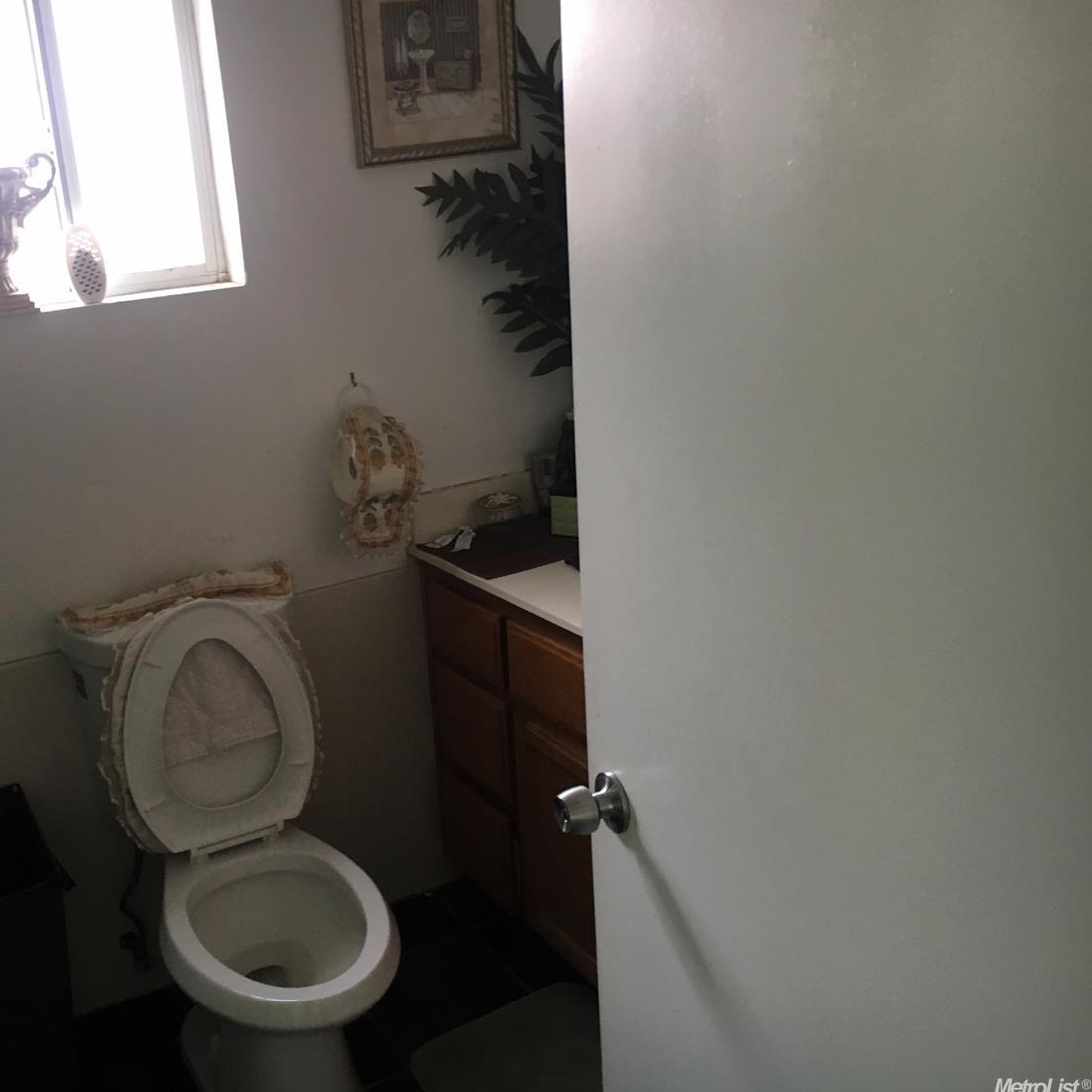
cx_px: 347
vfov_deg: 47.2
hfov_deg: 46.3
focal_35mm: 35
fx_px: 1249
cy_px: 539
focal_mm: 4.15
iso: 80
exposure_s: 1/30
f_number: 2.2
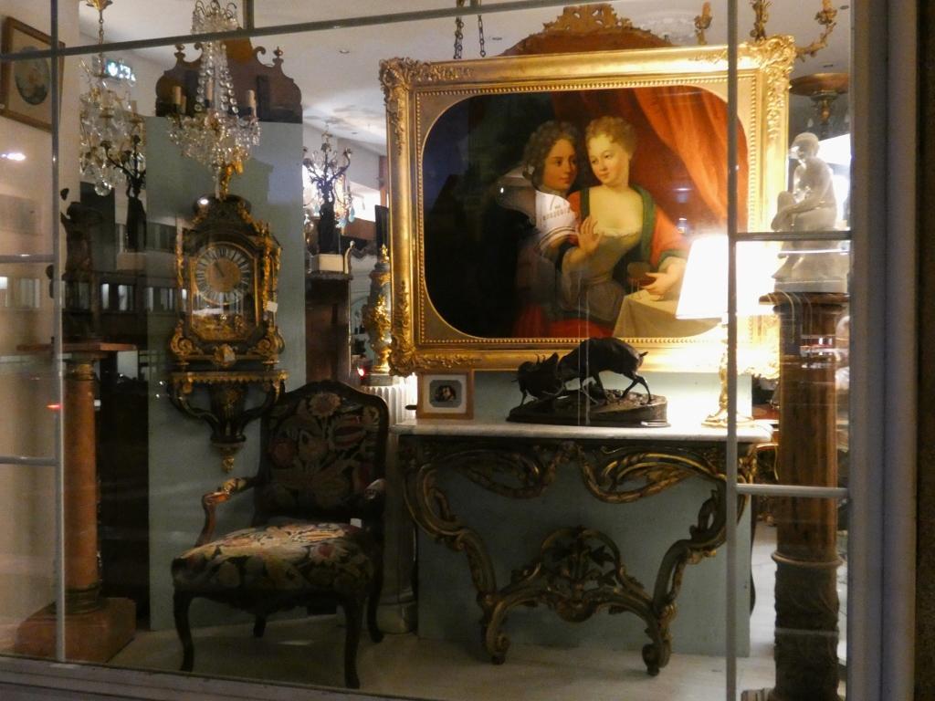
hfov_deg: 55.4
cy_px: 350
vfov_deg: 42.9
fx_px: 891
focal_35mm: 33
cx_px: 468
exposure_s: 1/25
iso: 1600
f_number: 3.4
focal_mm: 6
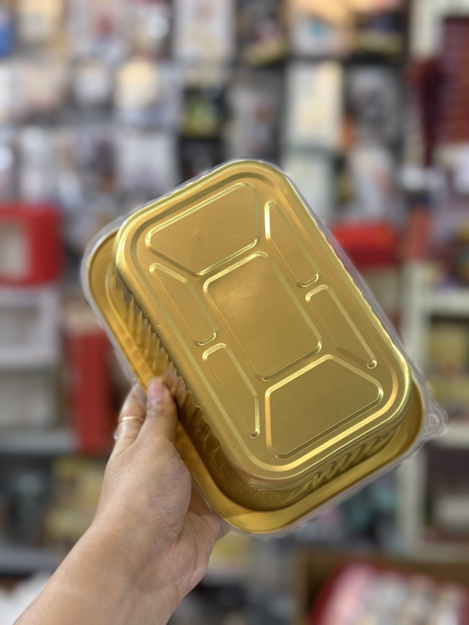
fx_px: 867
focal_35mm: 48
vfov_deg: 39.7
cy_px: 312
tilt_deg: -9.9
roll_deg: -1.3
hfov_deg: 30.3
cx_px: 234
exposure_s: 1/100
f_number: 1.78
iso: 100
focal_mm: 6.76
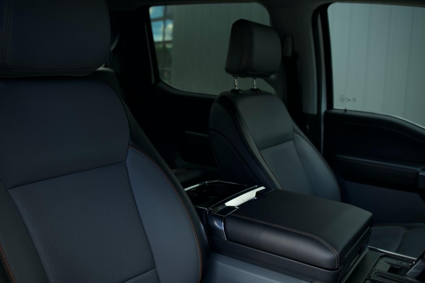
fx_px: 425
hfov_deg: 53.1
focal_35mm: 36
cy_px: 142
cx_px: 212
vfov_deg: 36.9
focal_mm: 24
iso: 250
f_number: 2.8
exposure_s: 1/50
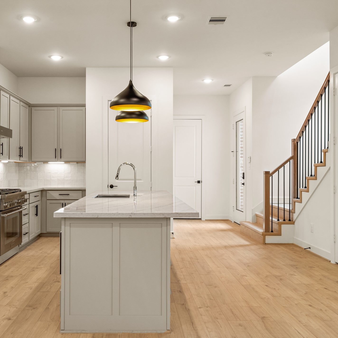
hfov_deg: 47.0
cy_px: 168
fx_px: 387
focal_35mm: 35
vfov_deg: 47.2
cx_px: 136
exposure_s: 1/3
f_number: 9
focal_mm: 27
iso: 200
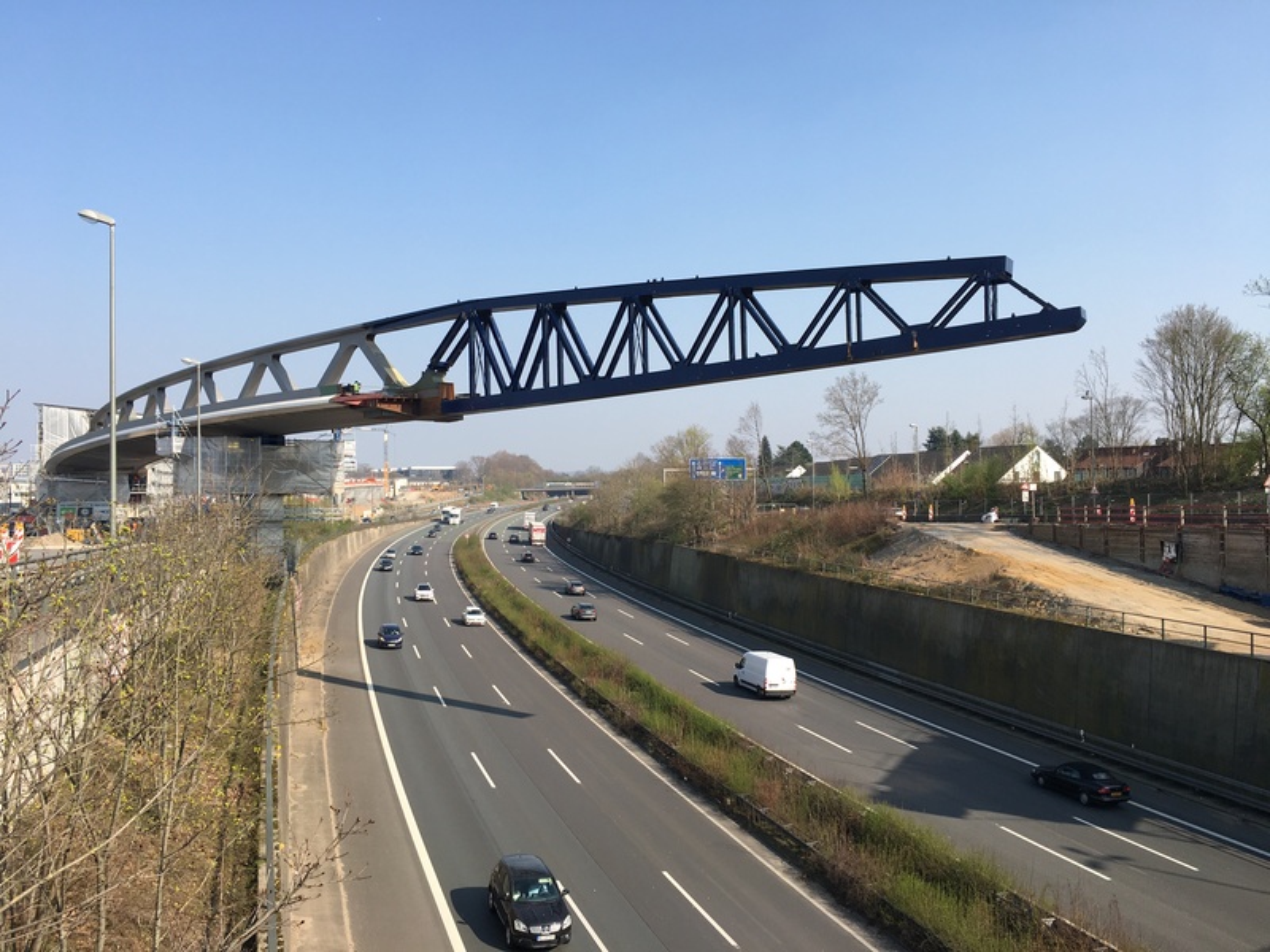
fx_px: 1064
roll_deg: +0.6
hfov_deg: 61.7
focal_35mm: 29
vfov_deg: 48.2
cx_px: 635
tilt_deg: +0.1
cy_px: 476
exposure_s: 1/999
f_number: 2.2
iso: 25
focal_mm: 4.15
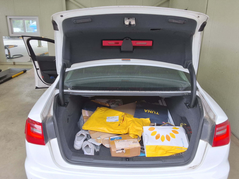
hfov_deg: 63.4
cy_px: 90
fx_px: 193
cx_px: 120
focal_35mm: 28
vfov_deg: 49.7
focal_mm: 2.91
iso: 32
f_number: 1.9
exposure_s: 1/295
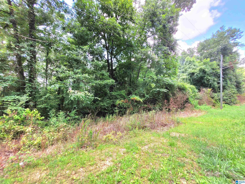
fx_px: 92
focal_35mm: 13
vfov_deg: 89.9
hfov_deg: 106.2
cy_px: 92
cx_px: 122
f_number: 2.2
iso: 40
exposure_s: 1/179
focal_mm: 1.74
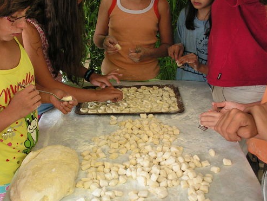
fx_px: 386
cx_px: 125
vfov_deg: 29.1
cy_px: 104
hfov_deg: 38.2
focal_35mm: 50
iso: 125
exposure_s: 1/40
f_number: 3.2
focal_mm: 7.8
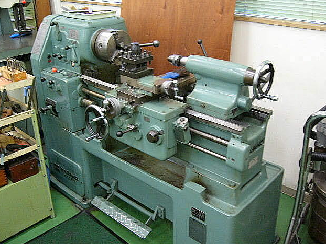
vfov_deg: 39.7
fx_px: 339
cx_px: 160
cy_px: 123
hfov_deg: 51.3
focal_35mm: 36
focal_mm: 5.8
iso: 200
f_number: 2.8
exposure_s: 1/13
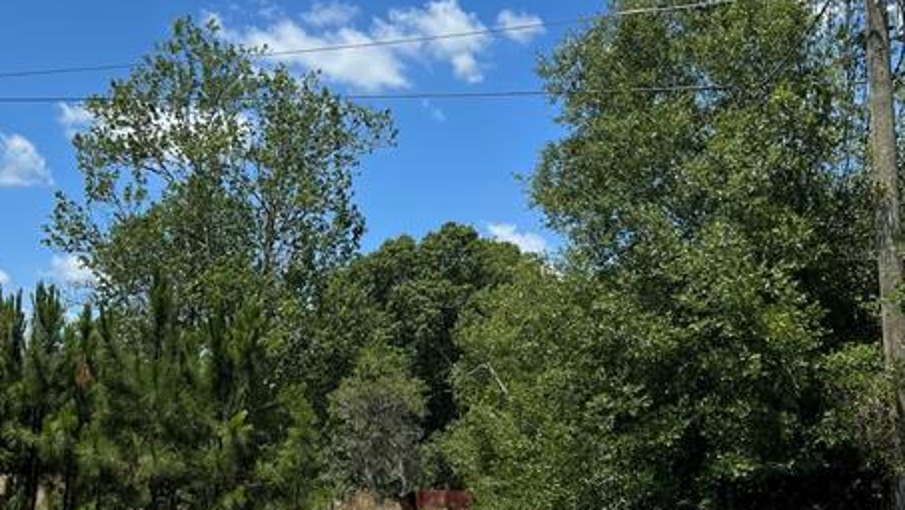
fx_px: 1152
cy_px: 252
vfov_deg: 24.9
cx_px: 354
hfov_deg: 42.6
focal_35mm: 48
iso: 50
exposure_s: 1/4444
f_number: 1.5
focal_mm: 5.7
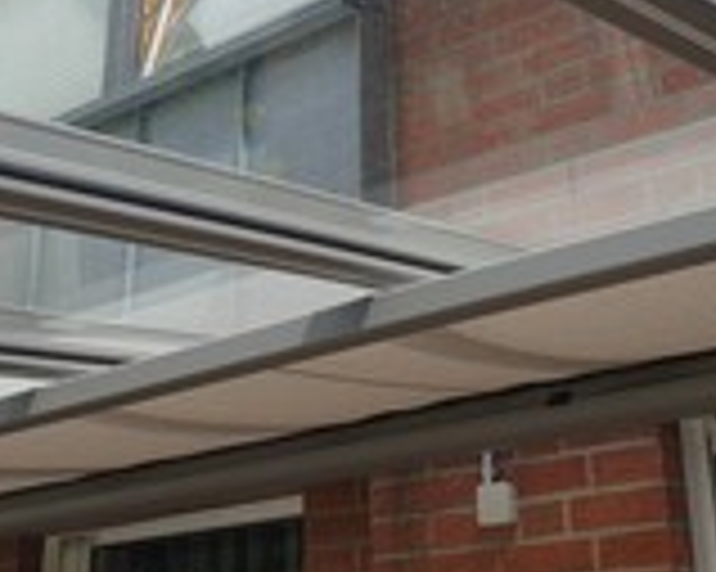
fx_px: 1355
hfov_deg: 29.6
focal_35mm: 64
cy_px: 50
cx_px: 374
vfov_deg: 23.2
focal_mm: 4.3
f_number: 2.4
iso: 50
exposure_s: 1/1025
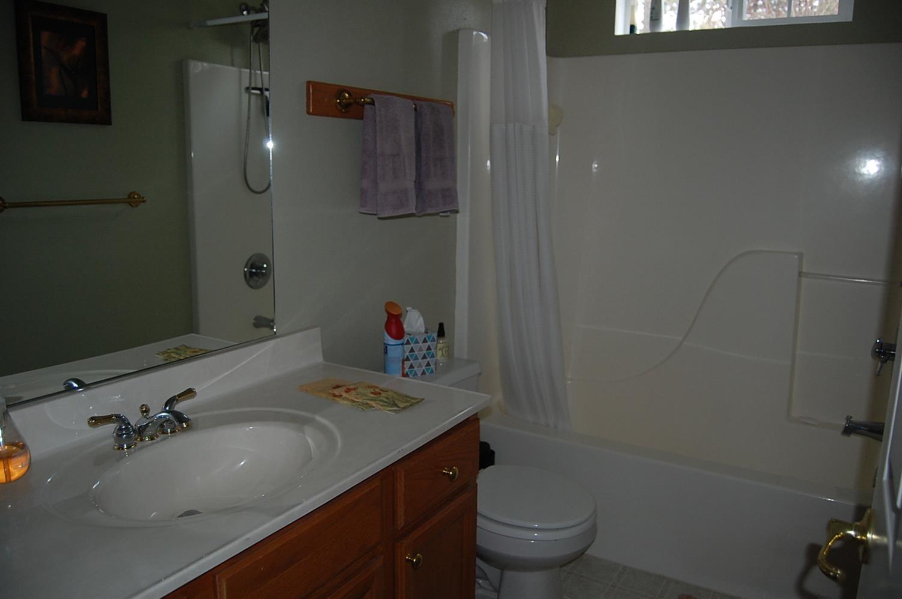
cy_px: 300
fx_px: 676
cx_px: 451
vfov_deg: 47.8
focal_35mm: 27
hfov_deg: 67.4
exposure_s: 1/60
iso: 400
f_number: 3.5
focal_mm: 18
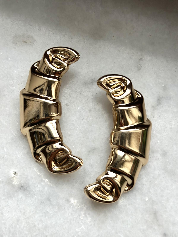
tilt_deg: -77.9
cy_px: 118
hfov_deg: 30.3
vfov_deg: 39.7
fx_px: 329
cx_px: 89
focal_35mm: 48
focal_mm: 6.86
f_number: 1.78
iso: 125
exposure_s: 1/76
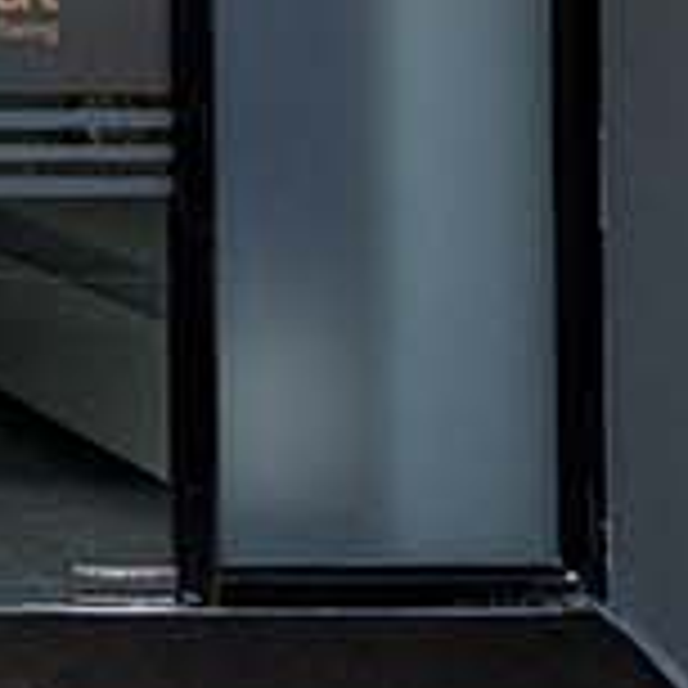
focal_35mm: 168
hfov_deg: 9.4
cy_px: -256
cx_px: -877
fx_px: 3778
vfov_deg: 10.2
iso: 500
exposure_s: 1/250
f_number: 8
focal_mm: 21
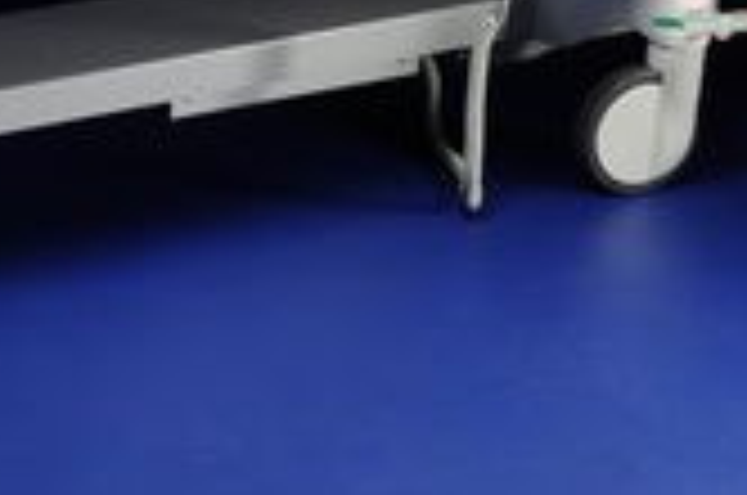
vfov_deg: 8.8
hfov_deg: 13.0
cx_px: -171
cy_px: -76
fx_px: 3189
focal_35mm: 154
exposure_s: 2.5
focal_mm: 34
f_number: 20
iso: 100
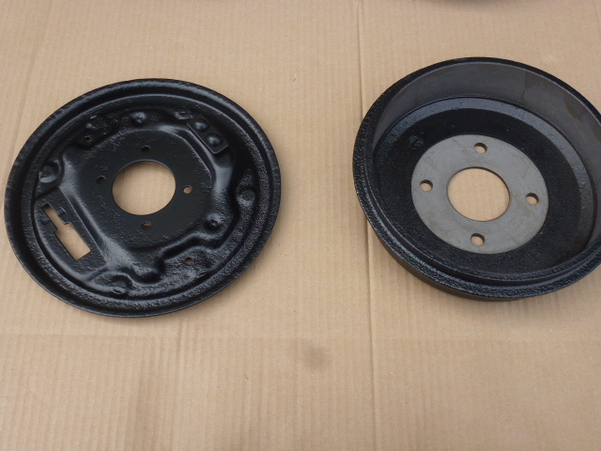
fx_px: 660
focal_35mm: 38
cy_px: 226
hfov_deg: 49.0
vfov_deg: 37.7
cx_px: 300
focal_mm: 6.8
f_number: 3.8
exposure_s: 1/400
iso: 100
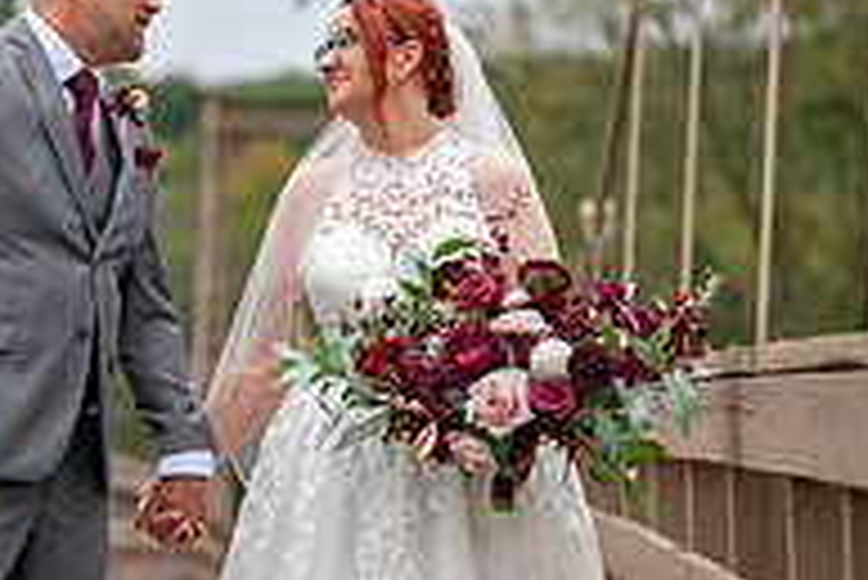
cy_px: 234
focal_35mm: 233
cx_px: 268
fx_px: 5622
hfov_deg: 8.8
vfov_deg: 5.9
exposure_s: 1/2000
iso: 640
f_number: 2.8
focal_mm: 100
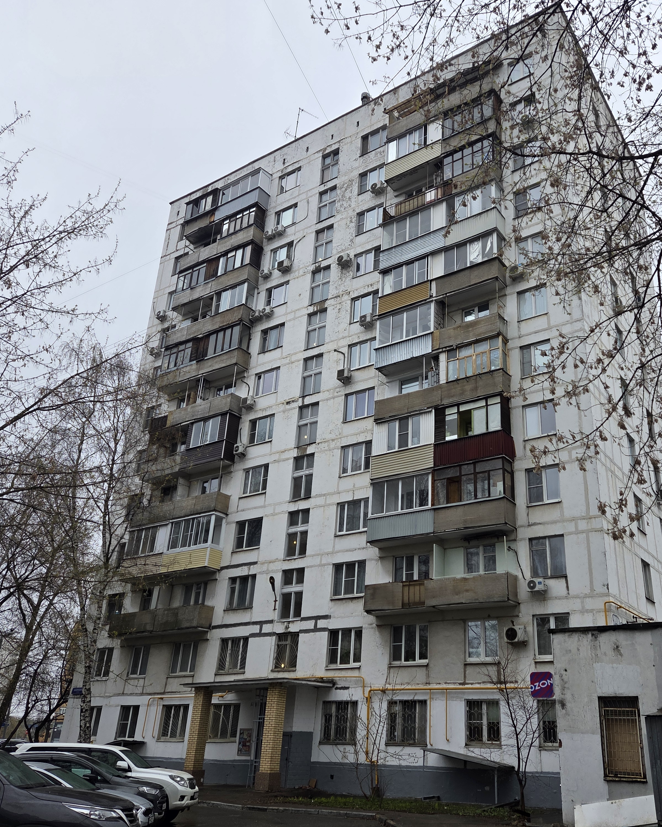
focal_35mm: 30
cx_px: 407
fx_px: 735
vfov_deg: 58.8
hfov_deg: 48.1
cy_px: 413
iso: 80
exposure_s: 1/1967
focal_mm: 5.4
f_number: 1.8
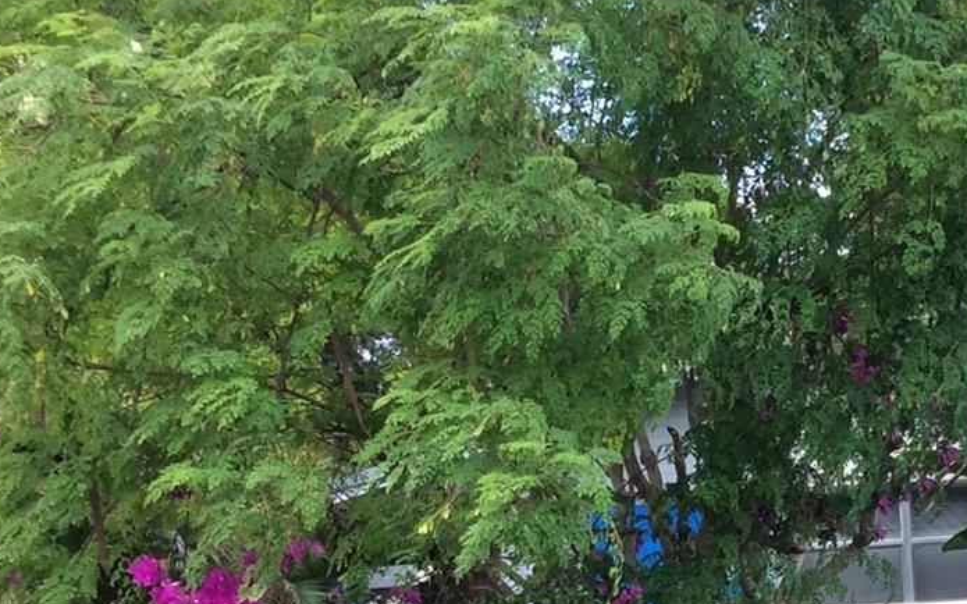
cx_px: 669
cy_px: 596
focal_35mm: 78
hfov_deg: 26.3
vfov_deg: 16.4
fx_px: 2055
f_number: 2.4
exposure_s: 1/143
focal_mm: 3.3
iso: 32
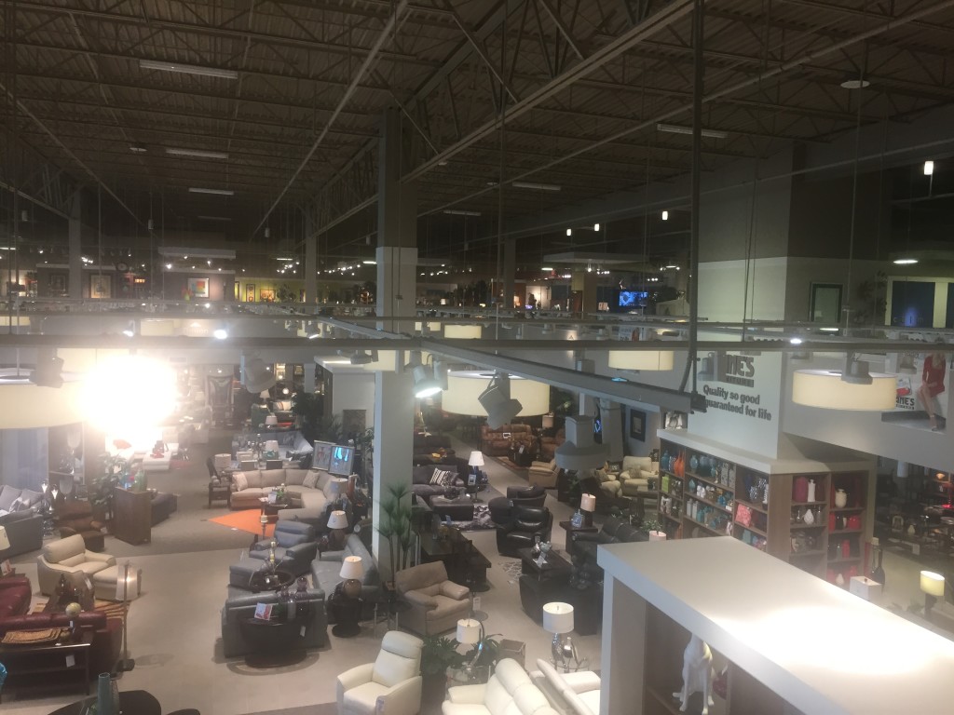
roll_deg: -1.8
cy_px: 358
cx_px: 477
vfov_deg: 48.2
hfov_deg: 61.7
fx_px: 799
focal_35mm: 29
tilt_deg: -3.6
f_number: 2.2
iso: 40
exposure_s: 1/30
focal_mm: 4.15
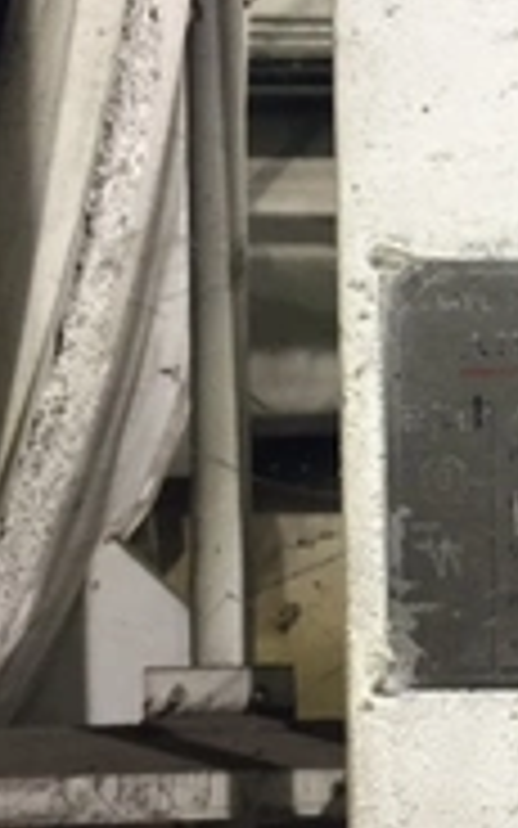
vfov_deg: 30.6
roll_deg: +2.2
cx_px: 532
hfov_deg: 18.8
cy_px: 441
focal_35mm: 67
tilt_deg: -3.3
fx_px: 1513
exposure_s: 1/30
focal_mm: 4.15
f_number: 2.2
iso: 125
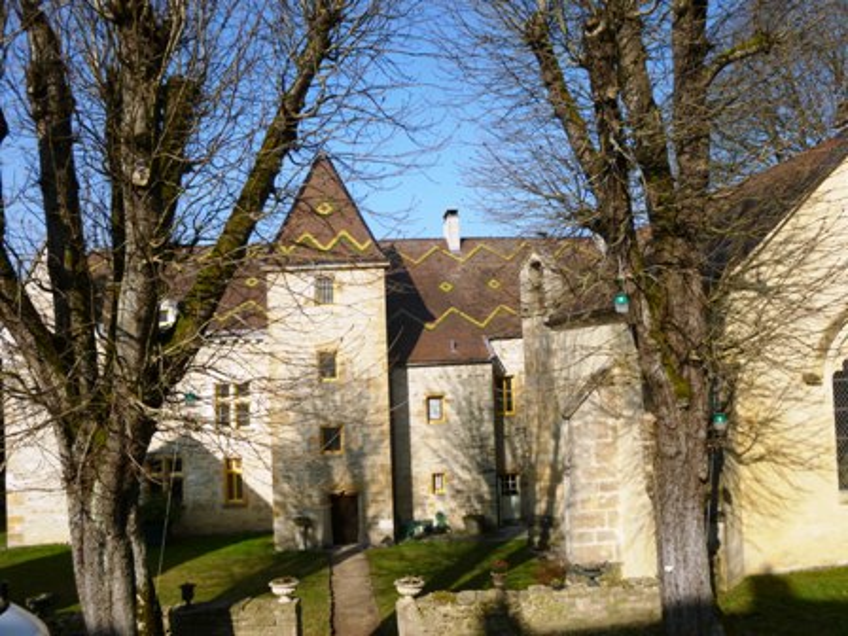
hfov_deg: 58.4
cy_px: 318
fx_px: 759
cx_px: 424
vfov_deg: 45.4
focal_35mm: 31
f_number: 3.4
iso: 100
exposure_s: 1/640
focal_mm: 5.6
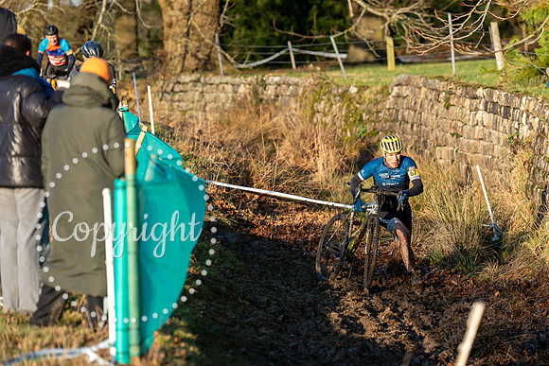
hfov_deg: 9.1
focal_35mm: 227
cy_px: 163
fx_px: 3459
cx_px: 366
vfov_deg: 6.1
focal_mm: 170
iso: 250
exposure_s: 1/1000
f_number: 3.5
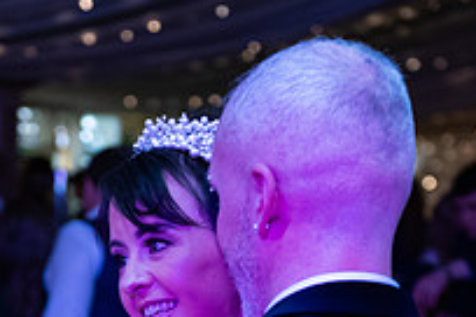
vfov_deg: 8.5
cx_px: 184
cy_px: 409
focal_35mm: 159
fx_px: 2102
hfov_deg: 12.9
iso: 1000
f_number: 3.5
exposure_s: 1/160
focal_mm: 56
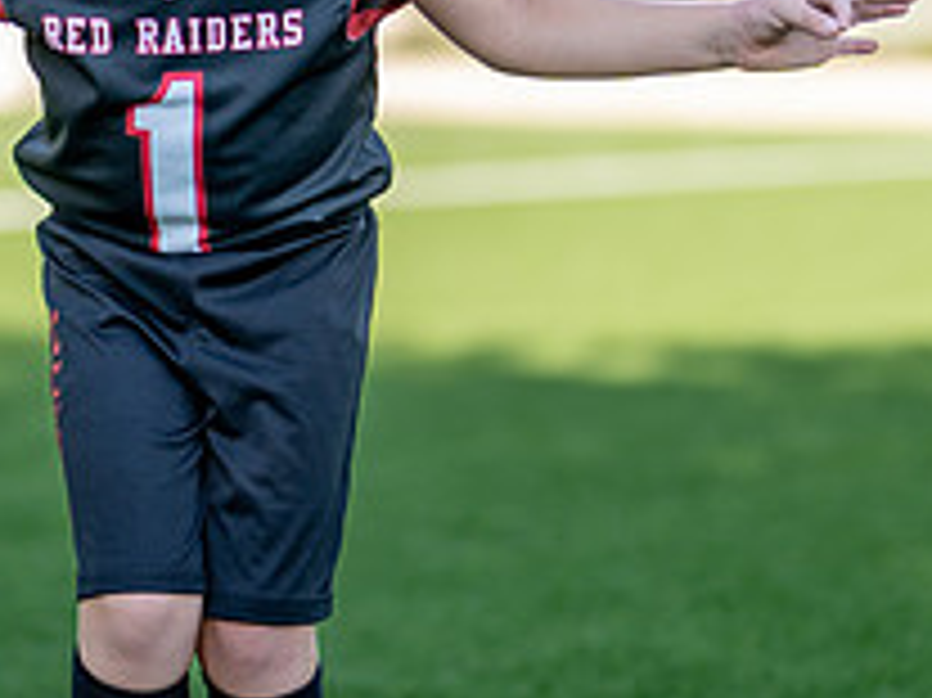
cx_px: 171
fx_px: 4225
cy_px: 282
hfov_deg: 12.5
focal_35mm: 157
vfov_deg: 9.4
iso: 100
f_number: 1.2
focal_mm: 50
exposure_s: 1/2000
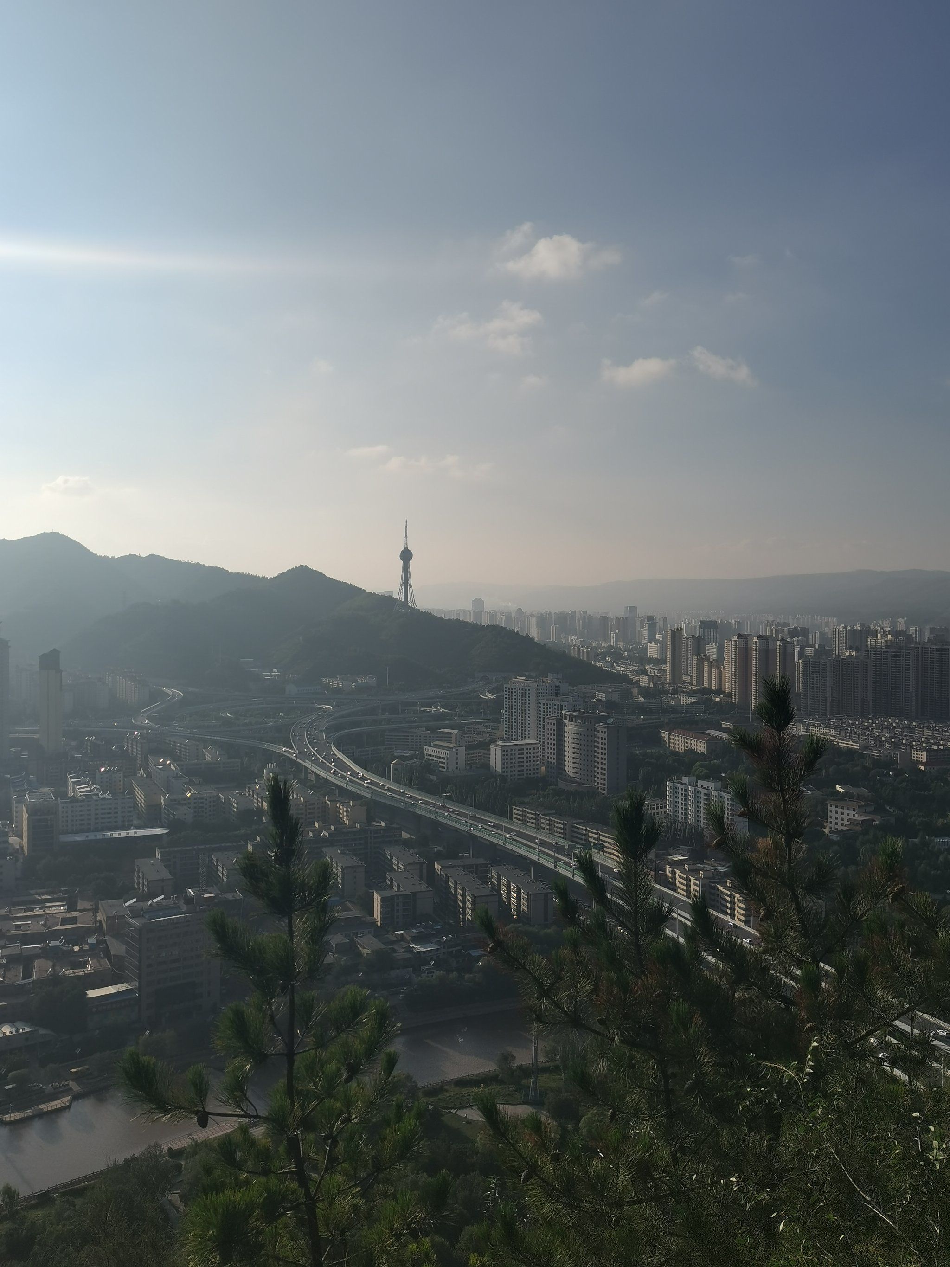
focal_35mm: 30
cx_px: 475
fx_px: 1098
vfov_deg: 60.0
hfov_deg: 46.8
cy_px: 634
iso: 50
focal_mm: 5.58
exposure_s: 1/10000
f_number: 1.8
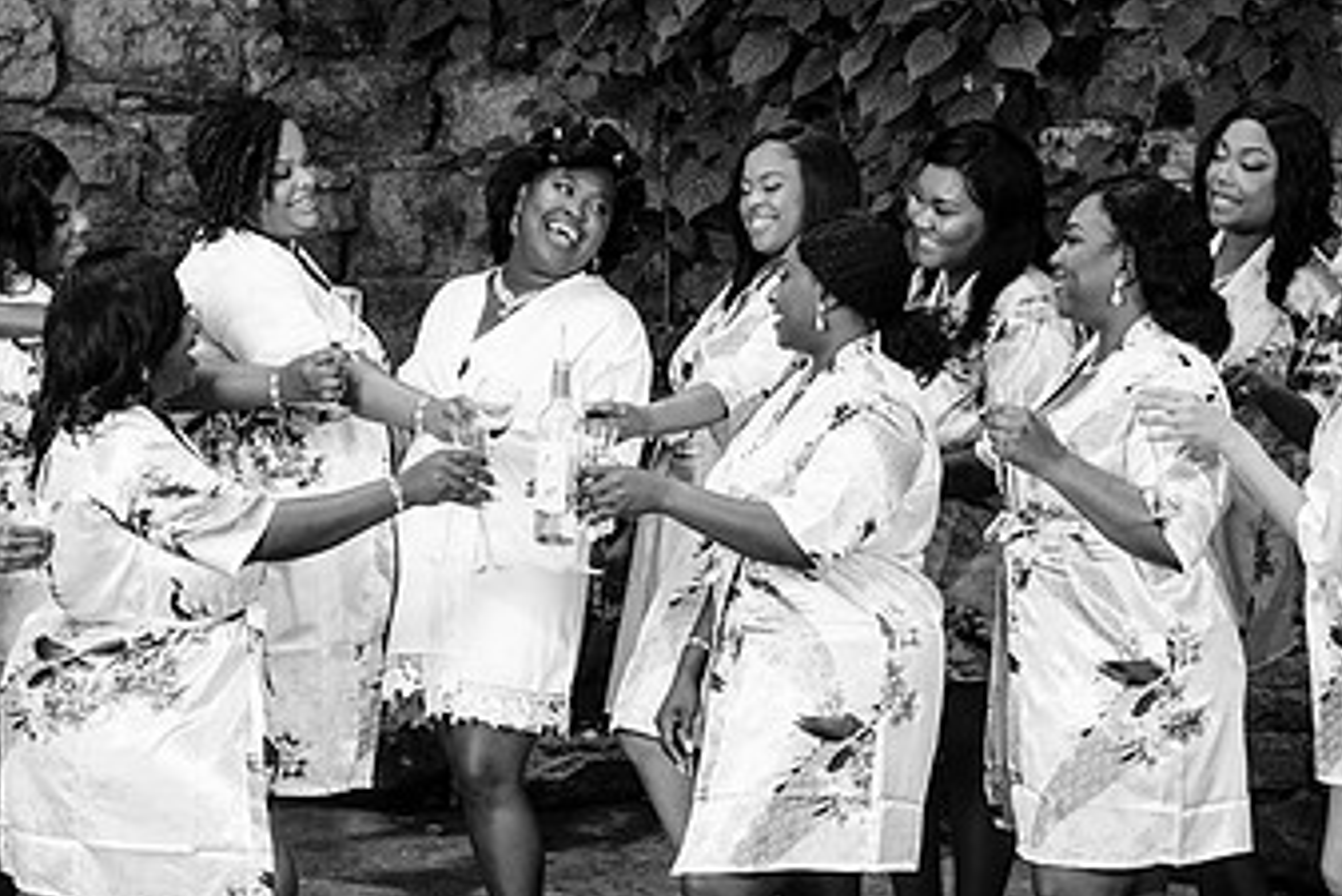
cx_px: 490
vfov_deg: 10.6
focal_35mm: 129
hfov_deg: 15.9
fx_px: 4811
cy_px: 548
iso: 400
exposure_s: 1/200
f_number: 4
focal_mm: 75
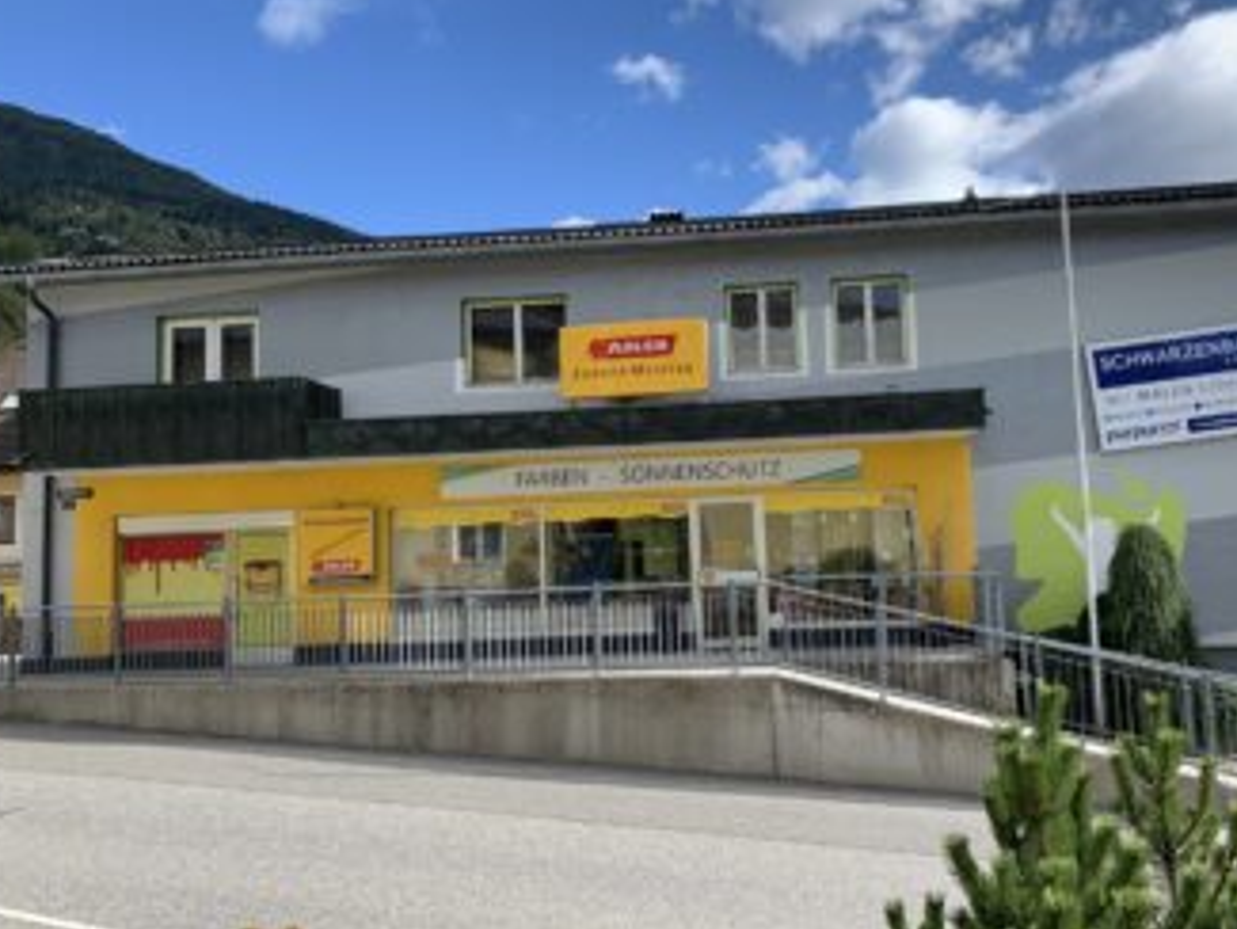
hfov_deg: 56.6
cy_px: 472
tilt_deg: +4.7
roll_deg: +2.2
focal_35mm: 32
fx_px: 1144
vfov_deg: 44.2
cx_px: 704
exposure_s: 1/1490
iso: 25
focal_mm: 4.25
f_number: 1.8
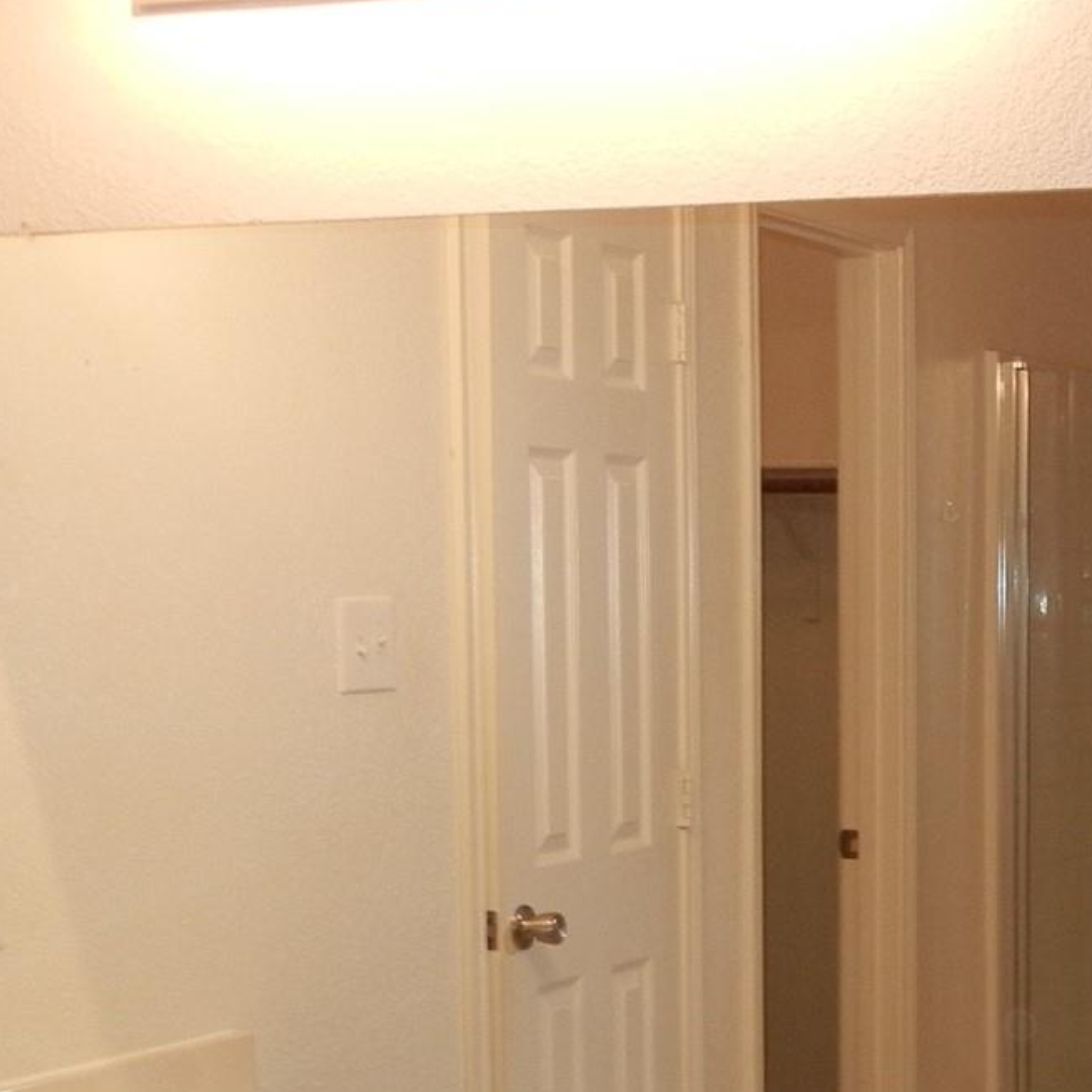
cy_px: 977
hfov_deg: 20.4
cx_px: 1037
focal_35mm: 83
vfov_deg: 20.5
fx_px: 2962
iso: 200
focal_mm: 5.4
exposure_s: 1/30
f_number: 3.5
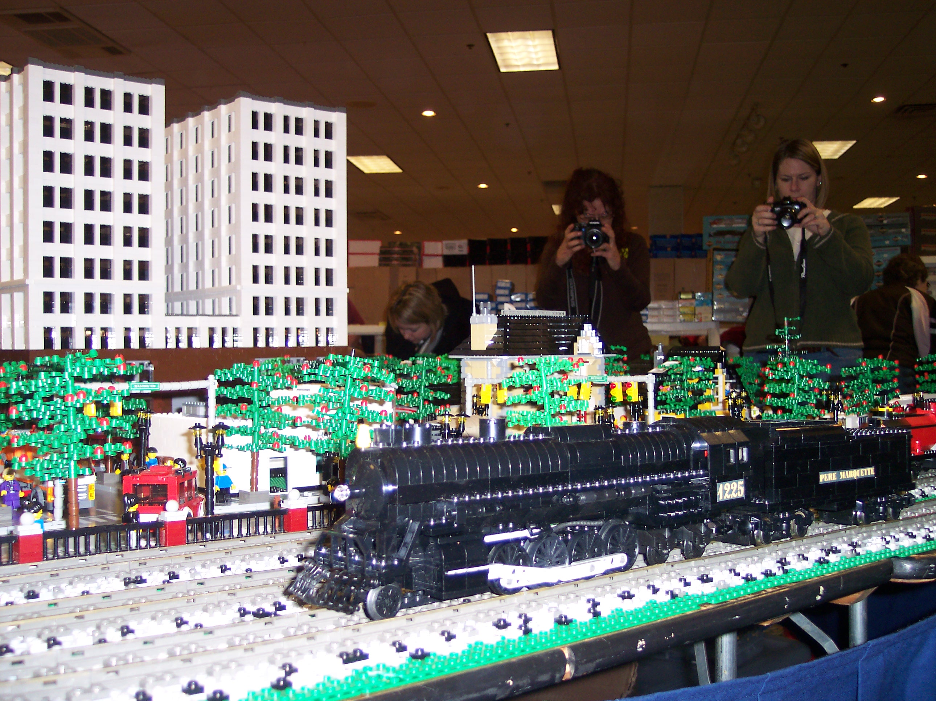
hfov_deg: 49.0
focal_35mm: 38
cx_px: 468
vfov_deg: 37.7
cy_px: 350
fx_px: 1027
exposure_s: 1/30
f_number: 2.8
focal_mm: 8
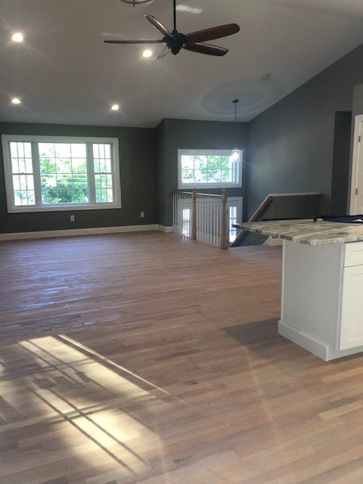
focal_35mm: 28
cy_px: 242
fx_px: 391
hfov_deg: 49.7
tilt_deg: -8.8
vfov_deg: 63.4
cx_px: 182
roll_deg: -0.6
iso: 32
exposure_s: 1/30
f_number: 1.8
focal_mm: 3.99
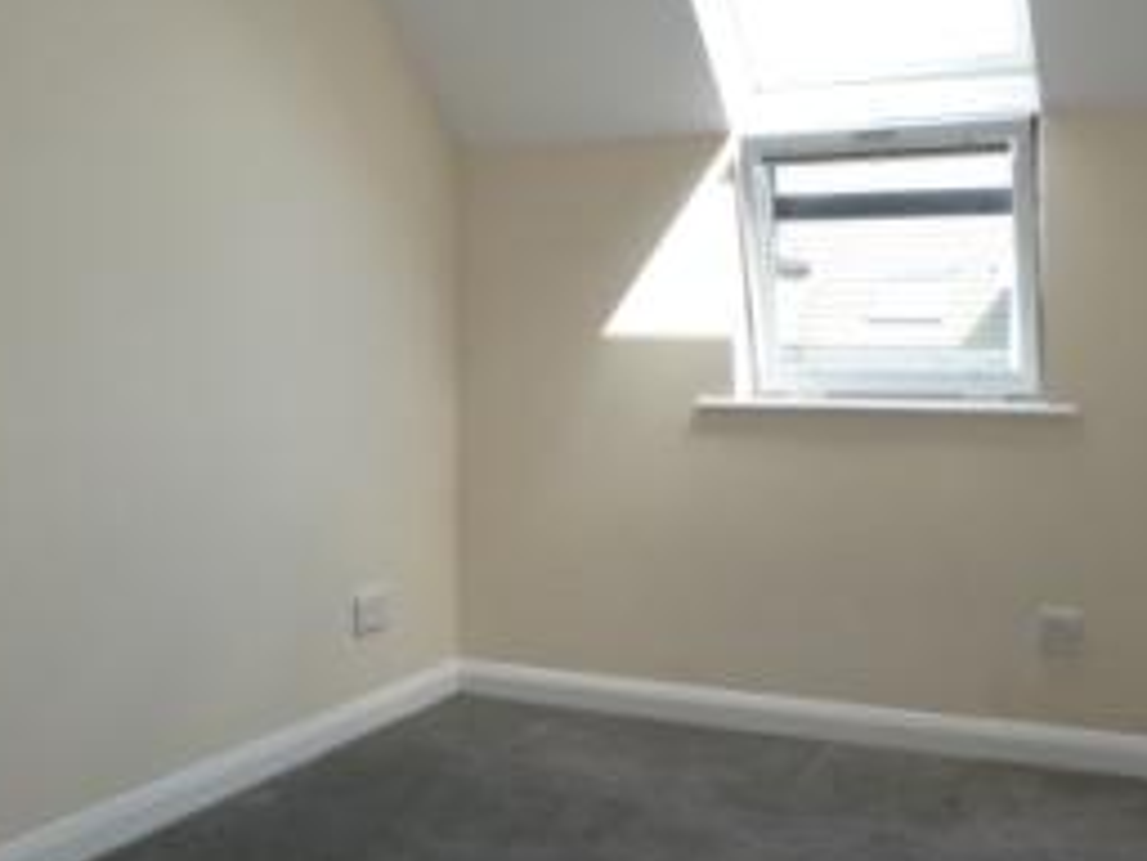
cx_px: 439
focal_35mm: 42
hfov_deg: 44.5
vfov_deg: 34.1
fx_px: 1392
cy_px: 309
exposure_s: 1/160
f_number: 2.5
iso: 100
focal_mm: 4.3
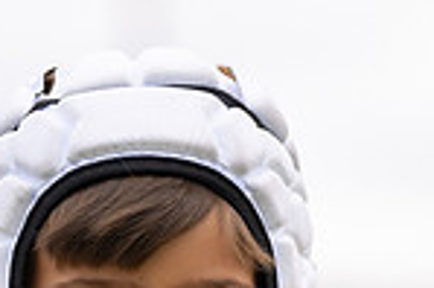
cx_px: 195
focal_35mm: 449
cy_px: 511
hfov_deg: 4.6
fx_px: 5407
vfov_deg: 3.0
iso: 400
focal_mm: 115
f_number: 2.8
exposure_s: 1/1250
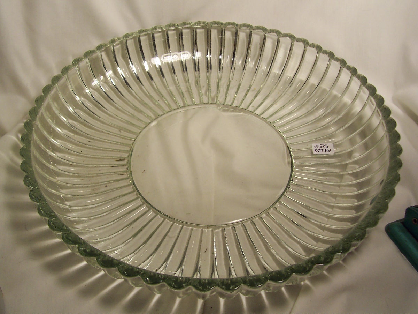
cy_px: 157
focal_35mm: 37
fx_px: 447
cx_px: 209
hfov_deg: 50.1
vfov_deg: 38.7
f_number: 2.8
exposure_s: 1/350
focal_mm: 5.6
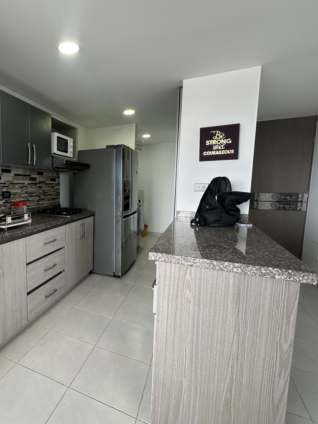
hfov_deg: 64.5
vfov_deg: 84.7
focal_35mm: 19
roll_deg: +1.5
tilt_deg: -4.4
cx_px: 79
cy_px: 211
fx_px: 233
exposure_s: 1/99
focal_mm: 2.22
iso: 160
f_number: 2.2
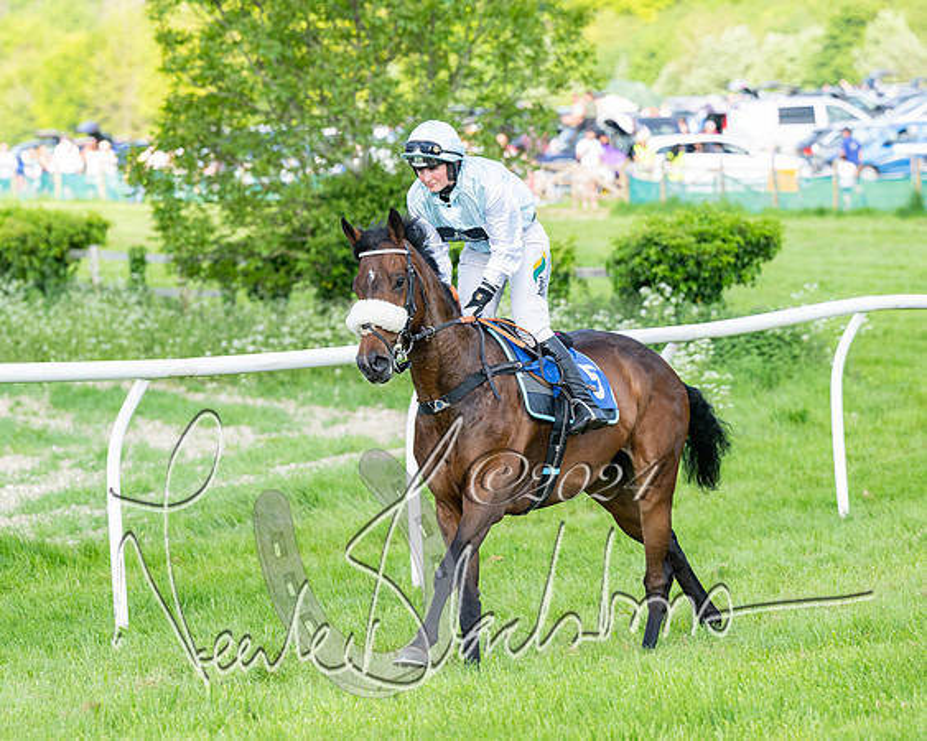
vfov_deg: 7.5
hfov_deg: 9.3
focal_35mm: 207
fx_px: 5680
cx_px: 441
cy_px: 329
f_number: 4
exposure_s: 1/1250
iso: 400
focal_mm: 145
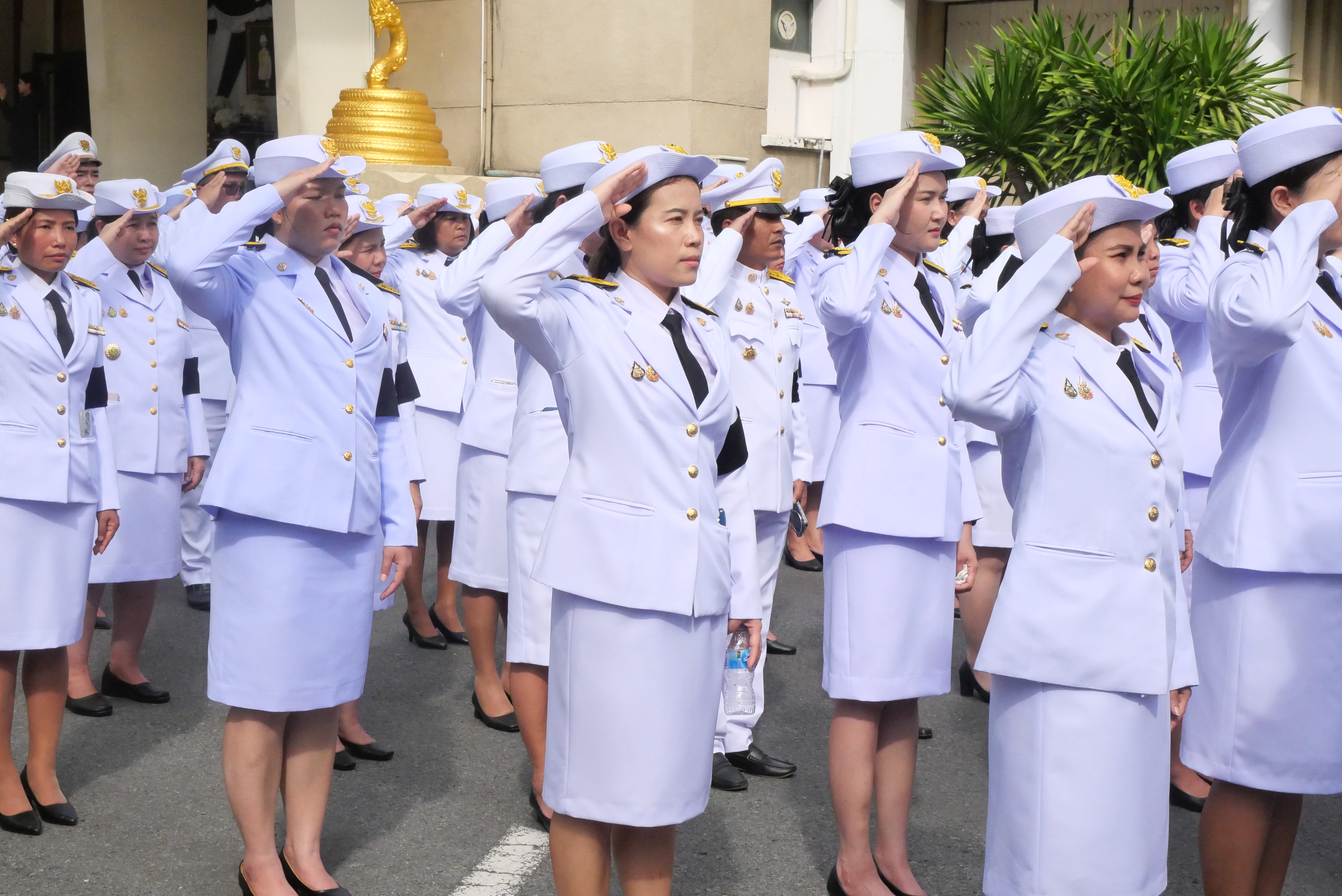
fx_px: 2089
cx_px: 671
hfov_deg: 35.6
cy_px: 448
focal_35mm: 56
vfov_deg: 24.2
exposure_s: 1/4000
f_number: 10
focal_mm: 27
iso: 3200
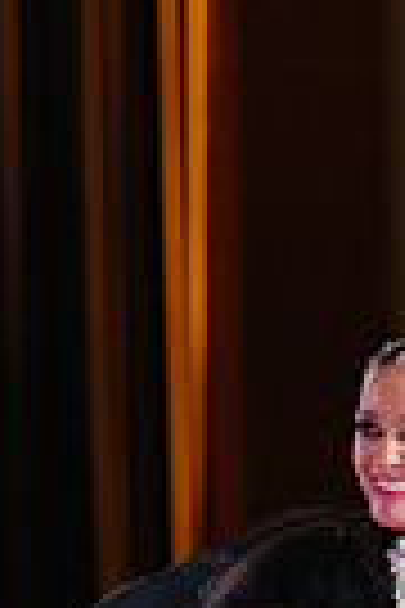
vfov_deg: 5.1
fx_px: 6682
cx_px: 182
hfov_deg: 3.5
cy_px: 1040
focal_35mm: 396
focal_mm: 92
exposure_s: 1/400
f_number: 2.8
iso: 2000
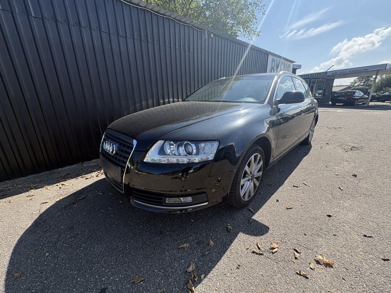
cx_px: 196
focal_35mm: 14
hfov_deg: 102.1
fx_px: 158
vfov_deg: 85.7
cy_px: 146
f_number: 2.2
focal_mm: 2.22
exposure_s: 1/1323
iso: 64
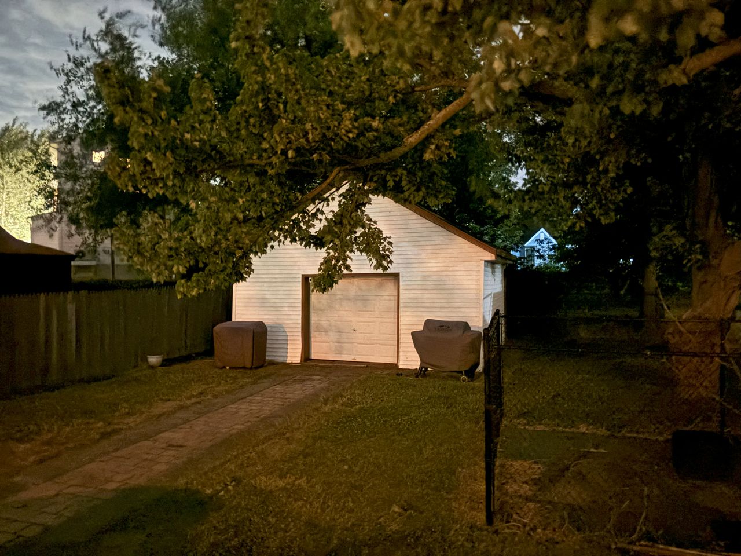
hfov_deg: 67.3
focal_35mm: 26
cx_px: 370
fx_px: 557
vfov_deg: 53.1
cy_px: 278
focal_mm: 5.96
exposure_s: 1
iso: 5000
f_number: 1.6
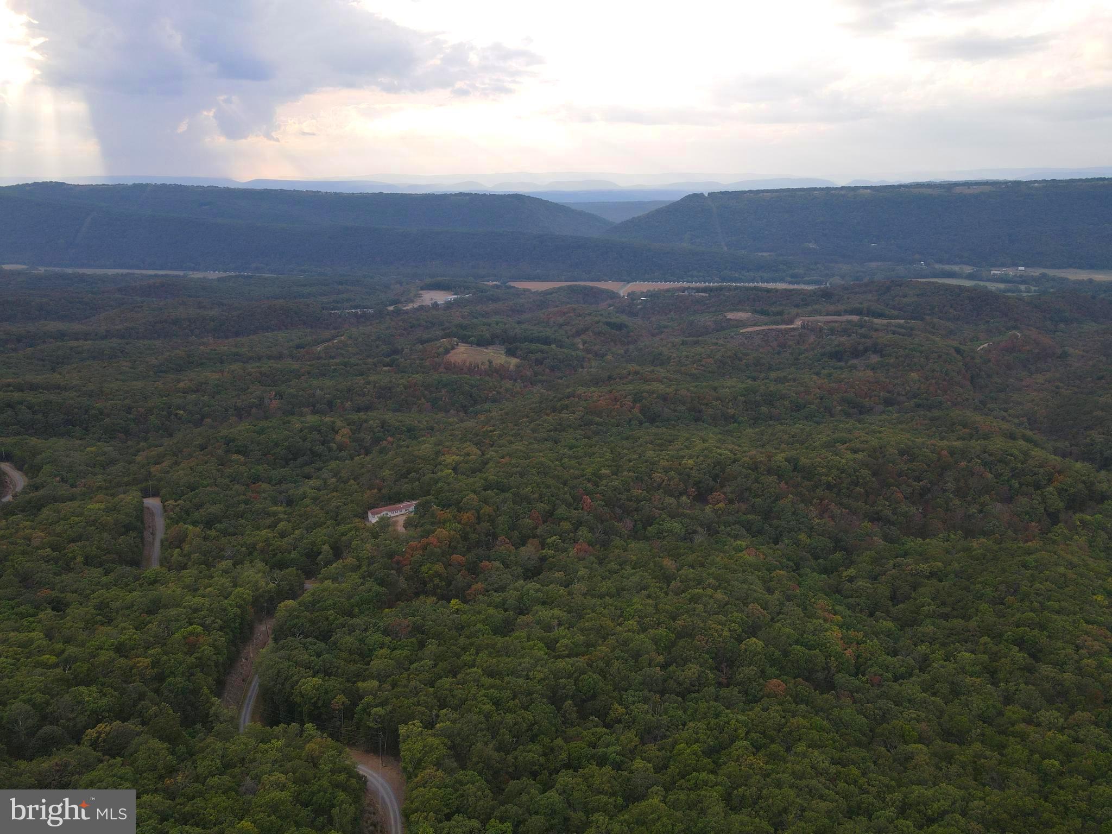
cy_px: 417
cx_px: 556
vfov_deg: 56.8
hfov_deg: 71.6
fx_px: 771
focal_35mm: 24
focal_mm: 4.5
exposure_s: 1/180
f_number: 2.8
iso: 100
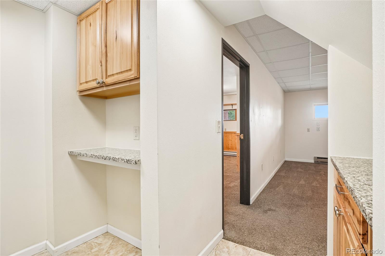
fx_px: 176
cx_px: 192
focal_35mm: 16
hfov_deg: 95.0
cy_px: 128
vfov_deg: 72.0
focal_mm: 11
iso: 500
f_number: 8
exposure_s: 1/30
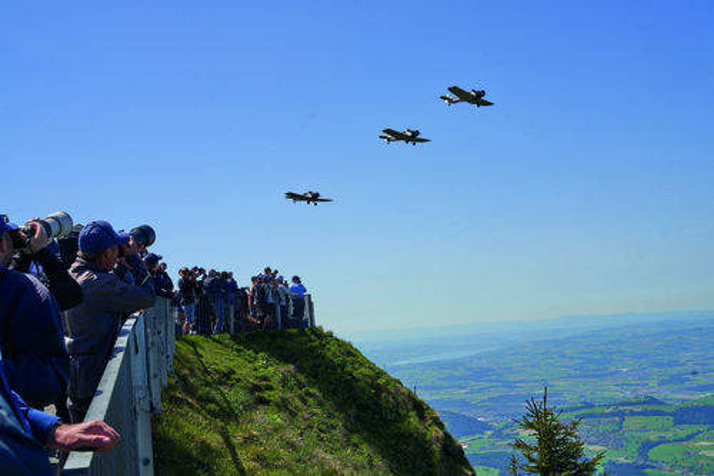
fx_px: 793
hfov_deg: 48.5
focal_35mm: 40
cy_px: 238
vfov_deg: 33.4
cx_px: 357
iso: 200
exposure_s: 1/500
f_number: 11
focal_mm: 40
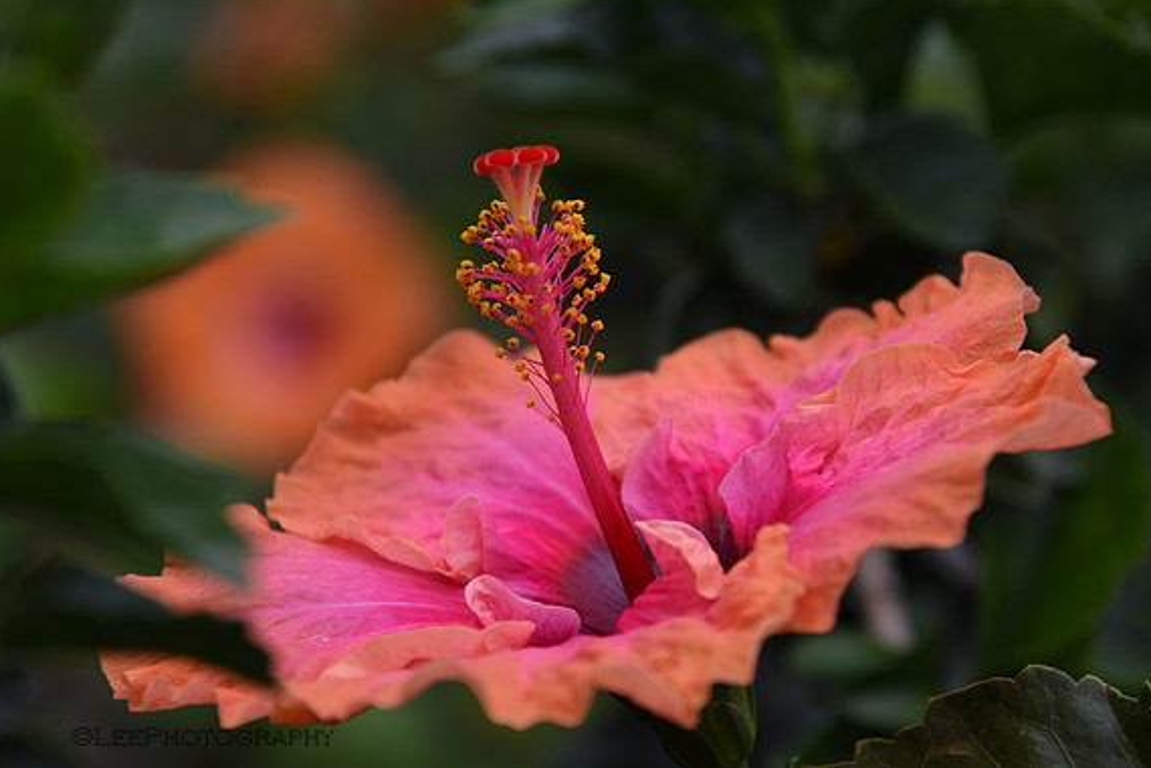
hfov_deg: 11.6
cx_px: 580
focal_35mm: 177
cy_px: 379
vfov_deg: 7.8
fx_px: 5659
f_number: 5.6
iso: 100
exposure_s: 1/125
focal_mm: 116
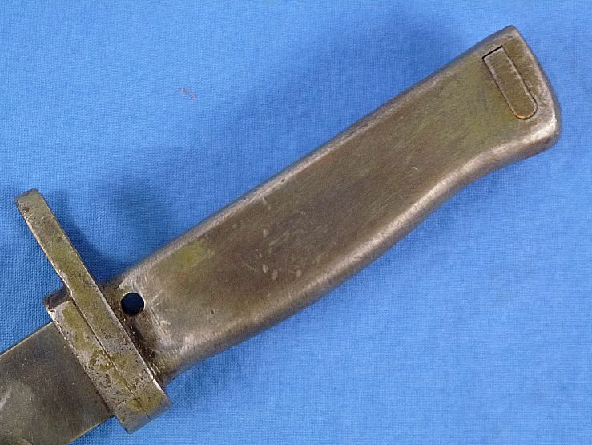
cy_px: 239
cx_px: 276
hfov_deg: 29.4
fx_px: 1129
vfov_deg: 22.3
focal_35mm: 66
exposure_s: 1/80
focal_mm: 10.9
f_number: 4.5
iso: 400
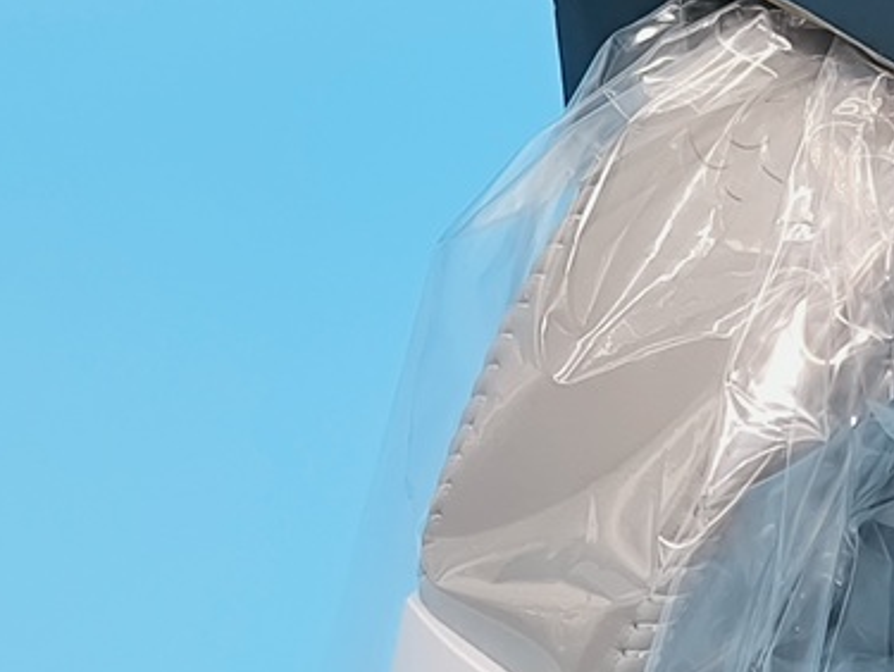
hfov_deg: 15.9
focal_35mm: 120
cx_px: 1018
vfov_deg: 12.0
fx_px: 3102
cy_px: 848
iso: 500
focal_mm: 6.14
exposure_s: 1/100
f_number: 1.65
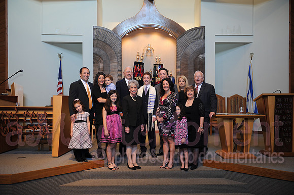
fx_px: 294
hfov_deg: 53.2
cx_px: 147
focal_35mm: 36
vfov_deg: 36.8
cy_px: 98
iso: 500
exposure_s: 1/50
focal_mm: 36
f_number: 4.5
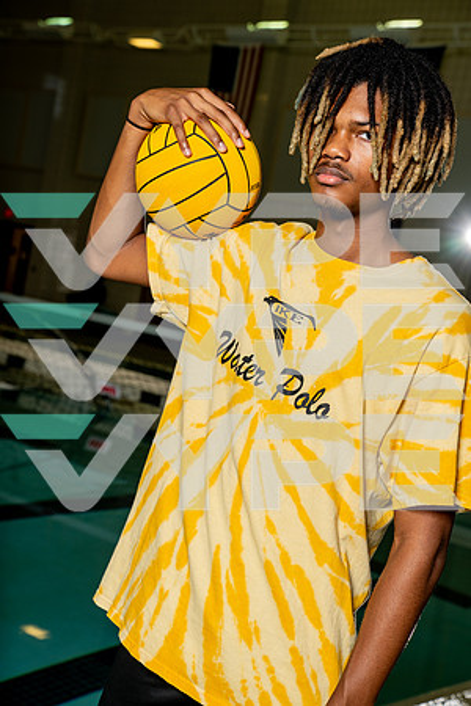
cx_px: 236
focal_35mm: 59
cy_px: 353
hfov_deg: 23.0
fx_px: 1158
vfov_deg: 33.9
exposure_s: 1/250
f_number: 5.6
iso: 100
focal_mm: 59
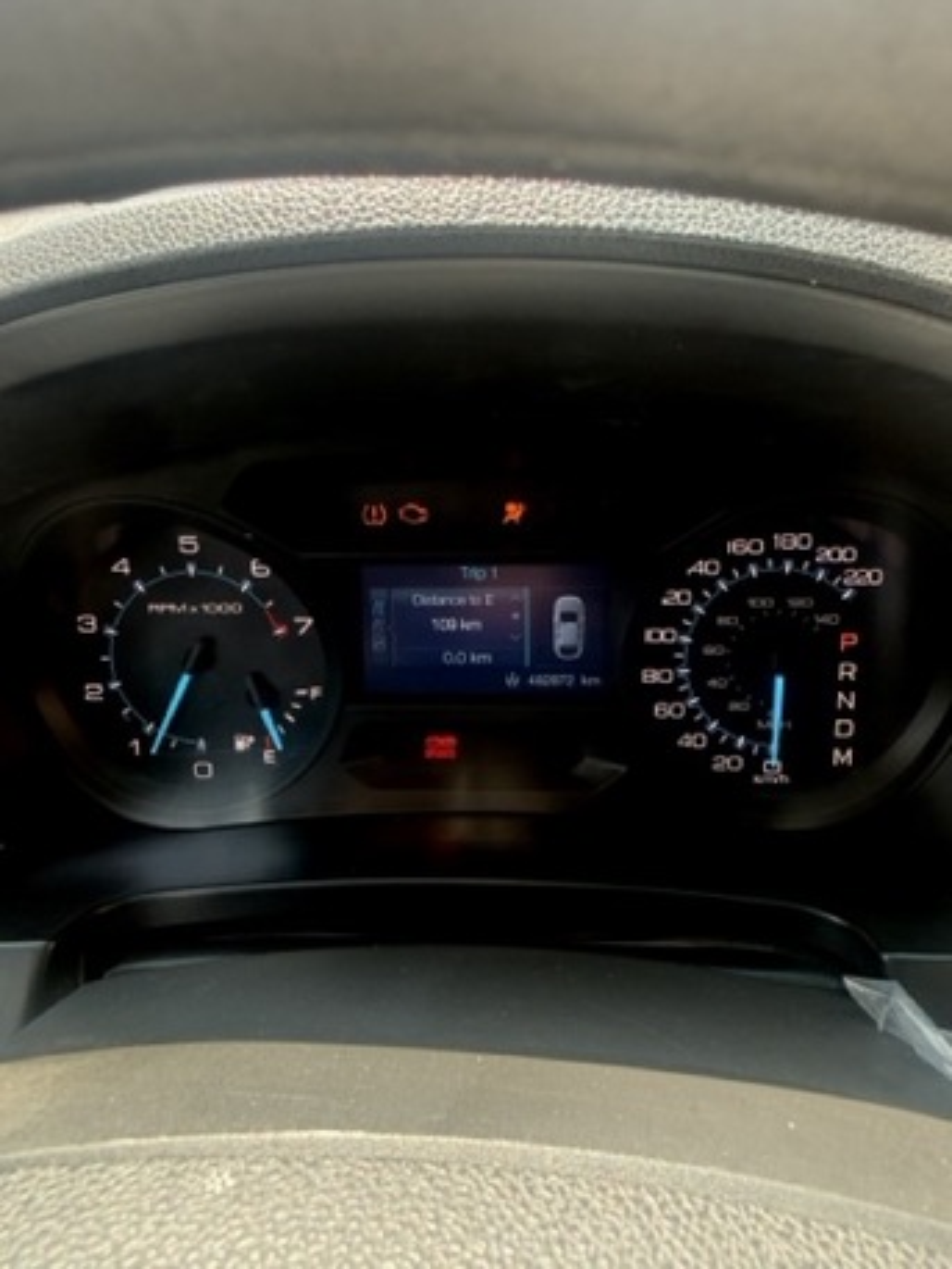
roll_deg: -0.4
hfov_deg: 56.8
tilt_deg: -32.4
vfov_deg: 71.6
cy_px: 634
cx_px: 476
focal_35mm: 24
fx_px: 880
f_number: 2.2
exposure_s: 1/43
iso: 64
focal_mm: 2.22
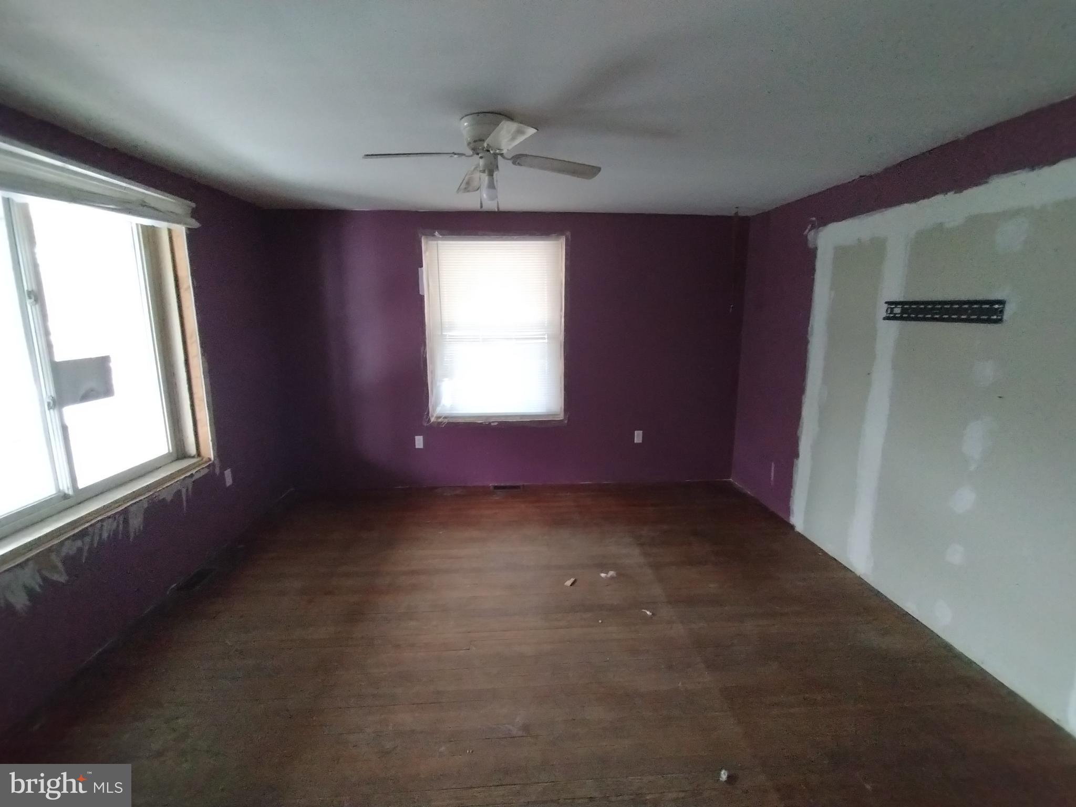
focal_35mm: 16
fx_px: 497
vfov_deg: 78.1
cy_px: 404
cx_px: 538
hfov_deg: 94.5
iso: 1128
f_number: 2.2
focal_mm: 1.66
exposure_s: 1/30
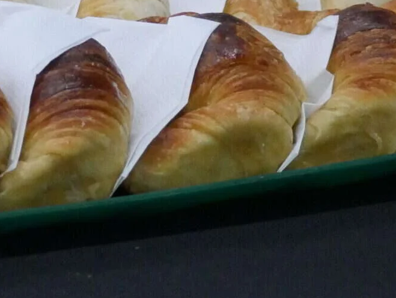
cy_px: 3
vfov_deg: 3.4
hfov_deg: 4.5
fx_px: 5071
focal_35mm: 443
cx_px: -45
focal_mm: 57
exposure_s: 1/125
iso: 3200
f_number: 4.5
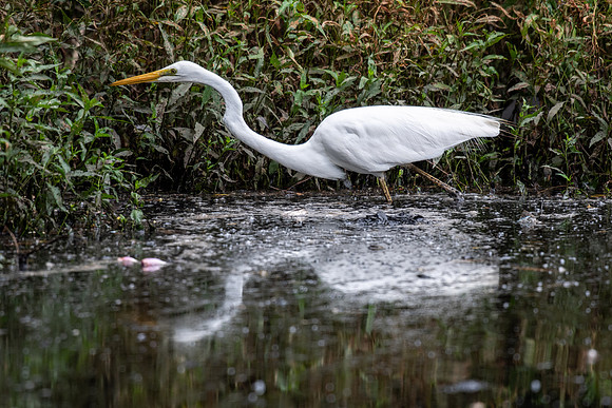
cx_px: 341
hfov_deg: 4.0
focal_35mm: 518
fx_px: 8810
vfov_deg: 2.7
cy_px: 168
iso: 360
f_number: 5.6
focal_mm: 380
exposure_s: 1/250
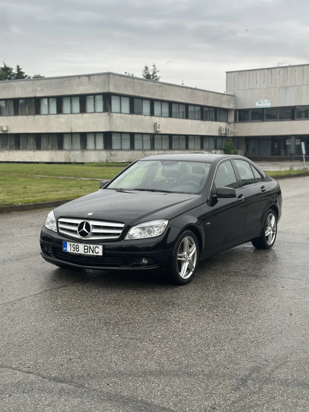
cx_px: 154
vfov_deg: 39.7
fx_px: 571
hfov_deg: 30.3
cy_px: 206
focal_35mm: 48
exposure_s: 1/446
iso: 80
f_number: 1.78
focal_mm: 6.86
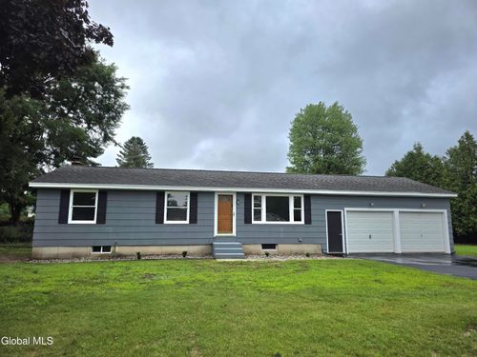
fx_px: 317
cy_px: 178
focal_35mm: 23
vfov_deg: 58.9
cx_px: 238
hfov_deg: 73.9
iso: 80
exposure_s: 1/3333
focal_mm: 6.3
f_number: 1.7
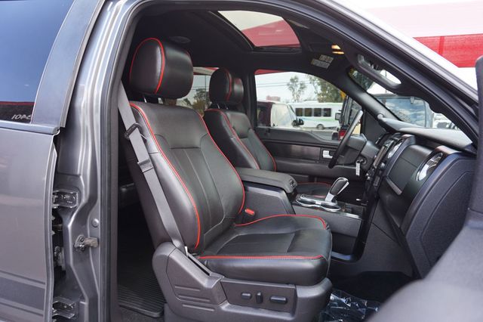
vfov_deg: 53.1
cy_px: 161
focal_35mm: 24
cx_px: 242
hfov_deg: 73.8
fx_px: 322
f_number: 4
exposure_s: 1/60
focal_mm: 16
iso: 100
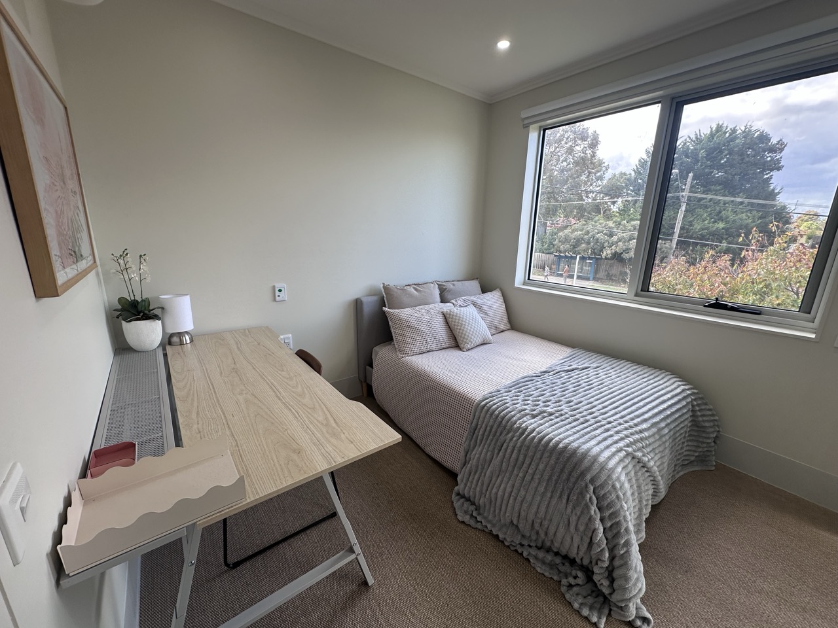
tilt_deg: -13.2
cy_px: 314
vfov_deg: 85.7
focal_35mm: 14
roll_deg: -1.4
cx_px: 419
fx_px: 339
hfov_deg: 102.1
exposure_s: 1/143
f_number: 2.2
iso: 40
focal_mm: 2.22
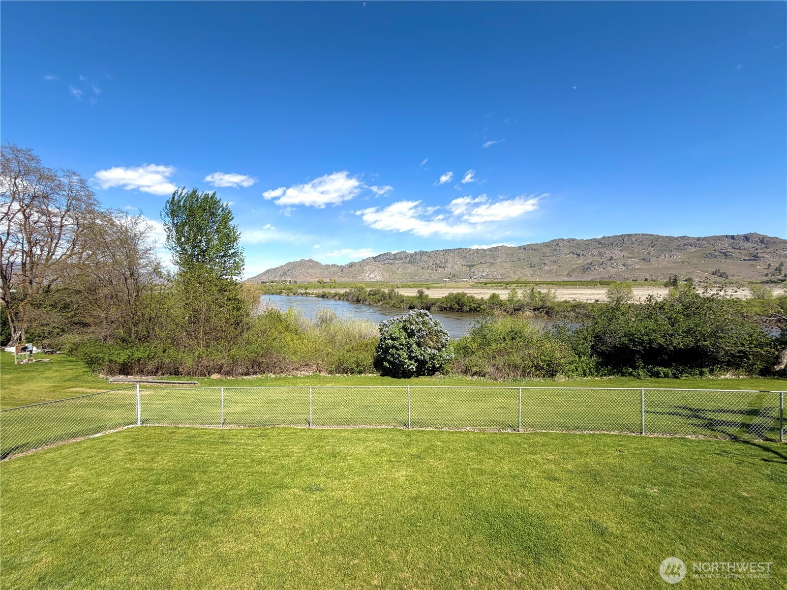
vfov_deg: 85.7
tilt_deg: -1.0
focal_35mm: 14
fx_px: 318
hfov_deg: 102.1
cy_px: 295
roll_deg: +0.2
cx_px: 394
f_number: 2.2
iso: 20
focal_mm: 2.22
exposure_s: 1/770
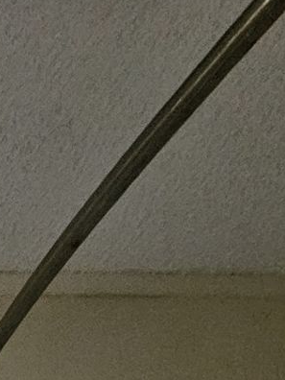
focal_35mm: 70
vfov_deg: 13.9
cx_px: -259
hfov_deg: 16.7
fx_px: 768
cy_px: 982
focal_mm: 2.2
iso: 640
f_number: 2.2
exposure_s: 1/24
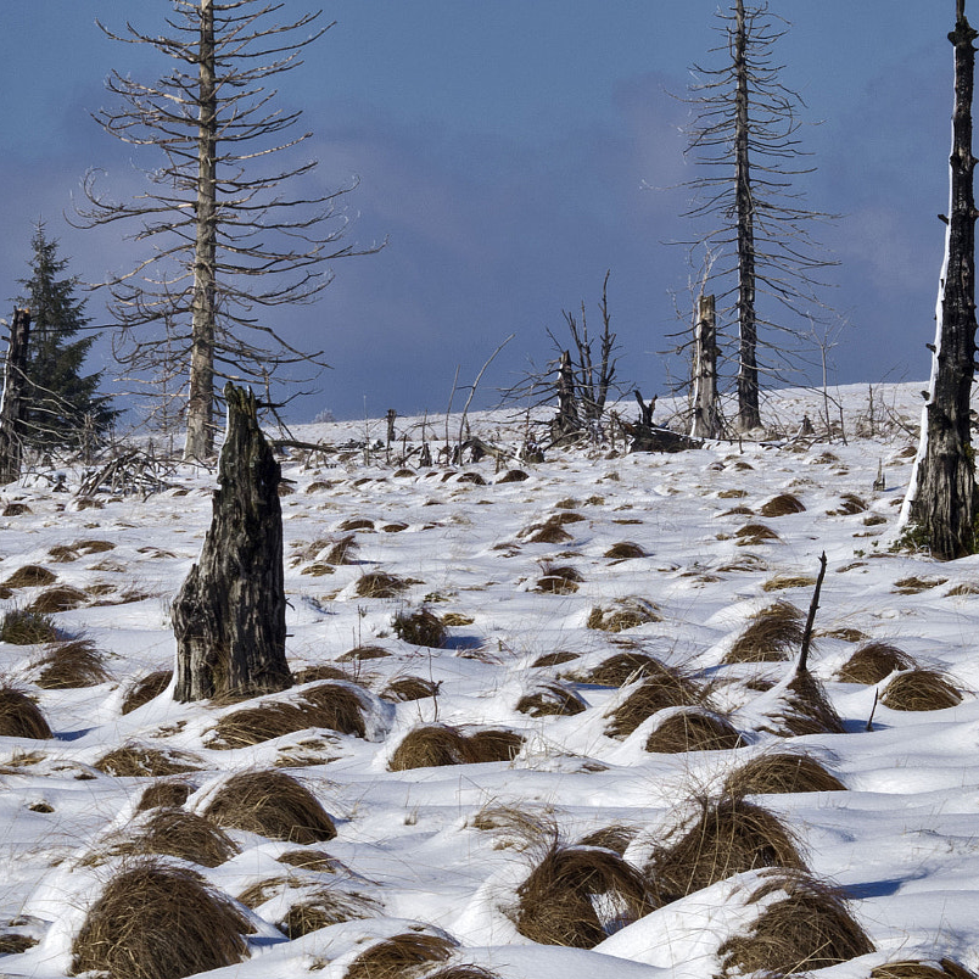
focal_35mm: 271
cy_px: 273
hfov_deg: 6.5
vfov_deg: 6.5
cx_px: 549
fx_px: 8671
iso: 100
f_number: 18
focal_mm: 77
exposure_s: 1/125
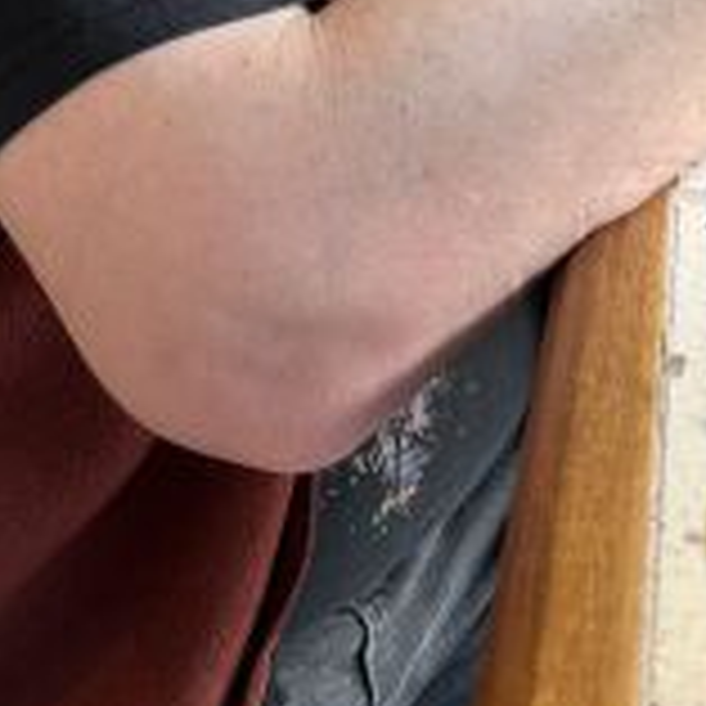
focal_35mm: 81
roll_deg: -2.0
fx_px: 1869
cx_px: 643
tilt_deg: -15.3
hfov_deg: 20.9
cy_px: -108
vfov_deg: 20.2
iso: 160
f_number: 1.78
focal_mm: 6.86
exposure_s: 1/100
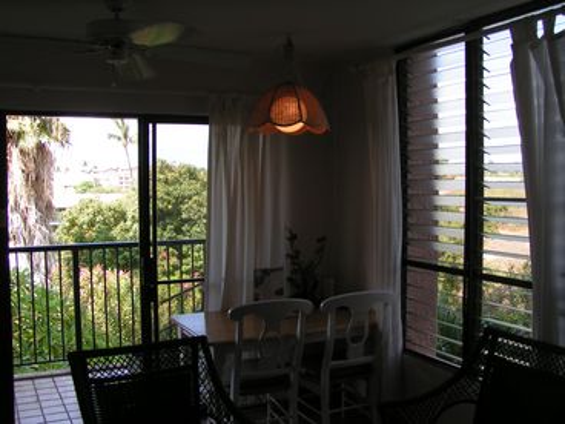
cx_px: 282
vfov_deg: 37.7
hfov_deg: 49.0
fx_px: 620
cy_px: 212
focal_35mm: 38
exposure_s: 1/60
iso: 50
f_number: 5.6
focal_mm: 5.8
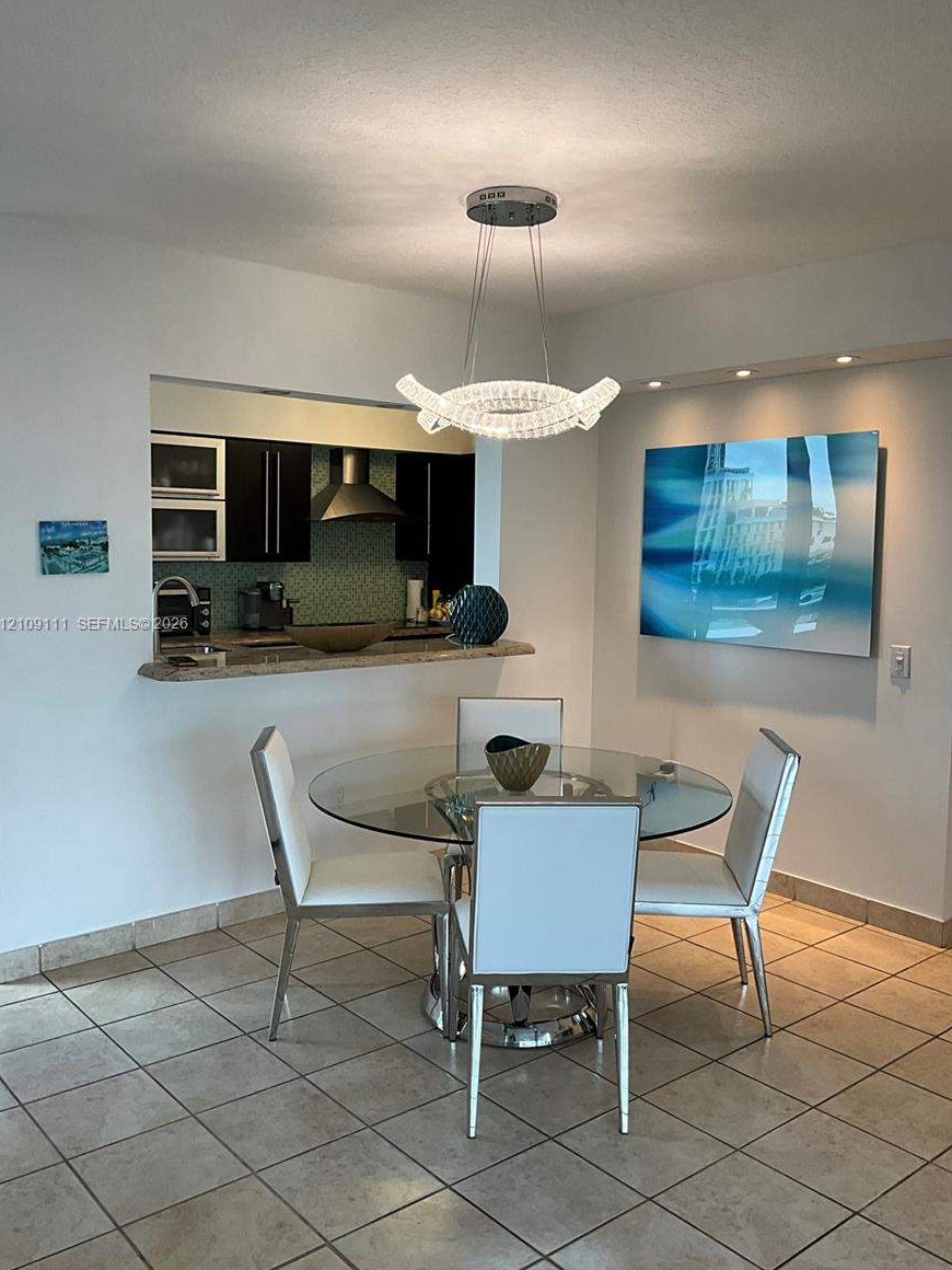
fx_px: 1100
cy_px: 625
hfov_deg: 46.8
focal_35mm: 30
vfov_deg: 60.0
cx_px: 478
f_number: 1.8
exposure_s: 1/120
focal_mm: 3
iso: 50
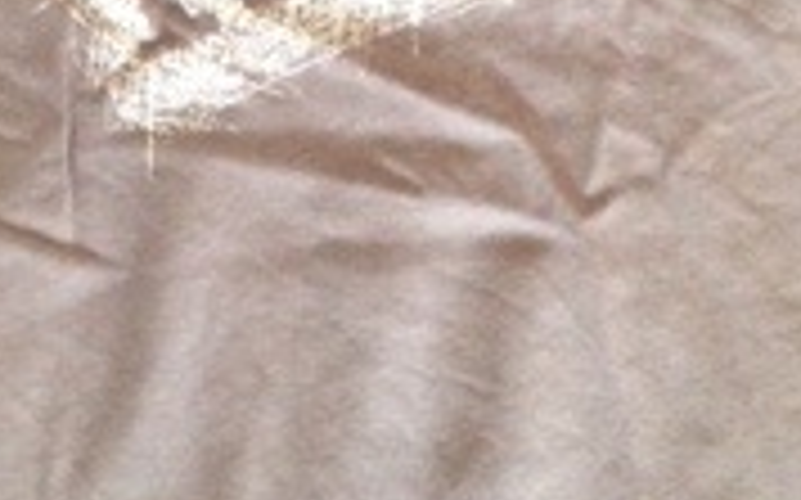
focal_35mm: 126
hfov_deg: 16.6
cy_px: 36
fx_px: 2749
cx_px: 396
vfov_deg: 10.3
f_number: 2.4
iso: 250
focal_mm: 4.13
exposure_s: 1/20
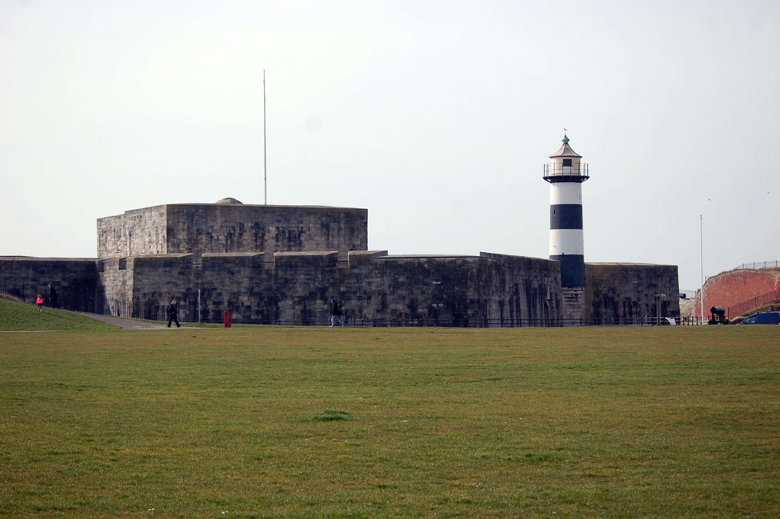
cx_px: 390
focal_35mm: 82
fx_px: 1786
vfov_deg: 16.5
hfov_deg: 24.6
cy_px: 260
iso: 200
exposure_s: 1/1000
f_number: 4.5
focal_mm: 55
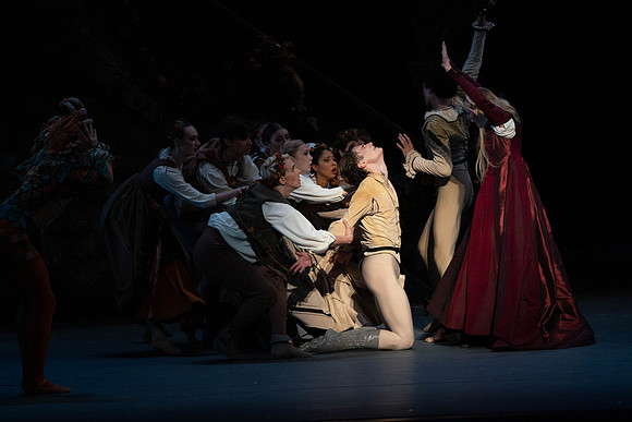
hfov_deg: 6.1
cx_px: 316
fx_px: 5900
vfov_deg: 4.1
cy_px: 211
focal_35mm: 336
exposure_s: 1/320
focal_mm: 336
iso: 5000
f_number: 6.3
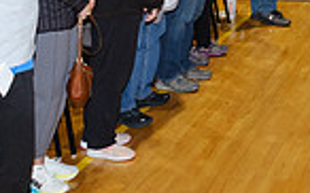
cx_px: 308
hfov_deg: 20.8
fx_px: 819
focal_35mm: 97
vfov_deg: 12.0
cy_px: -194
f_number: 5.6
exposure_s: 1/125
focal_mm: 16
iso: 1600
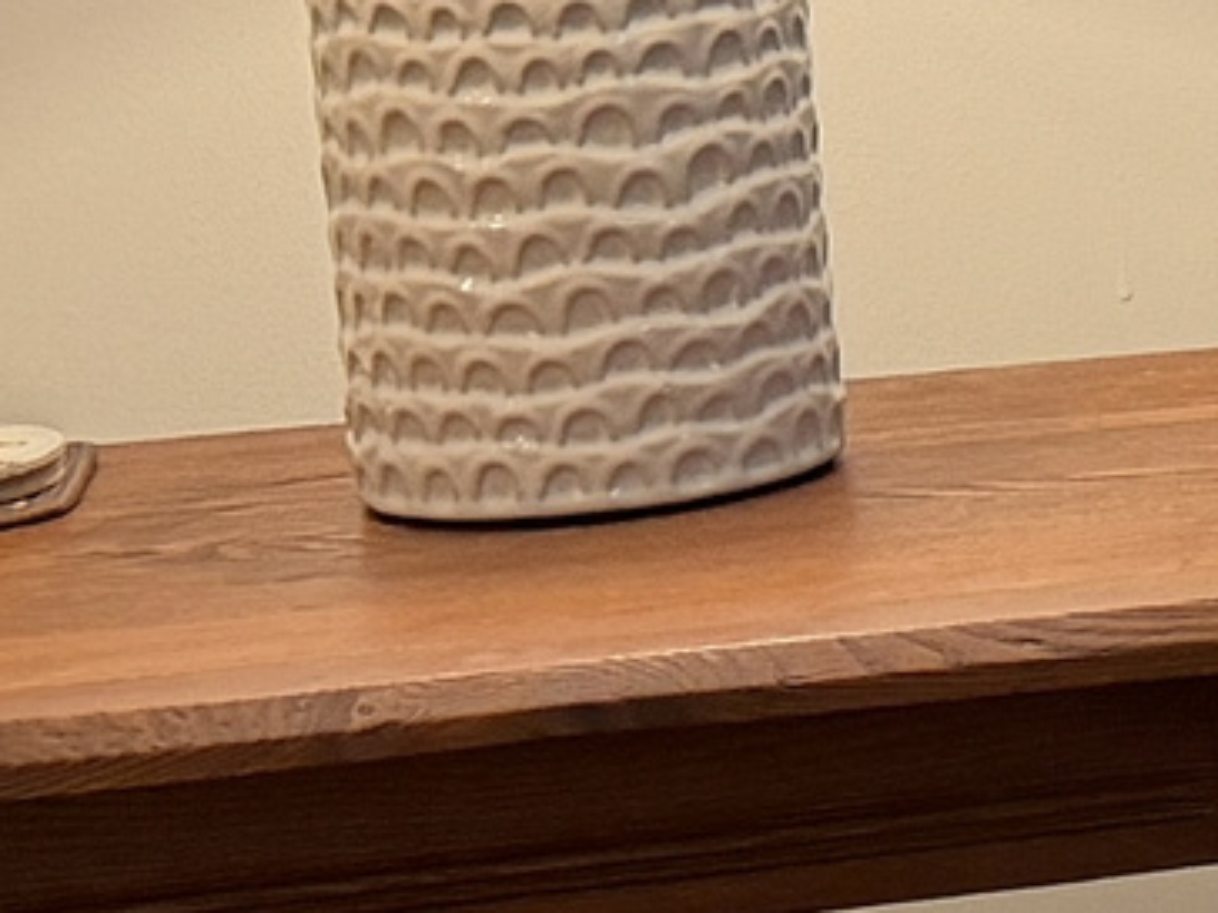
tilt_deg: -6.5
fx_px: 6580
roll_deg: +2.3
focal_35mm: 187
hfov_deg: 8.3
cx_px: 4122
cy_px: -201
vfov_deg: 7.9
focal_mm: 6.76
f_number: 1.78
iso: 200
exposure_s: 1/60
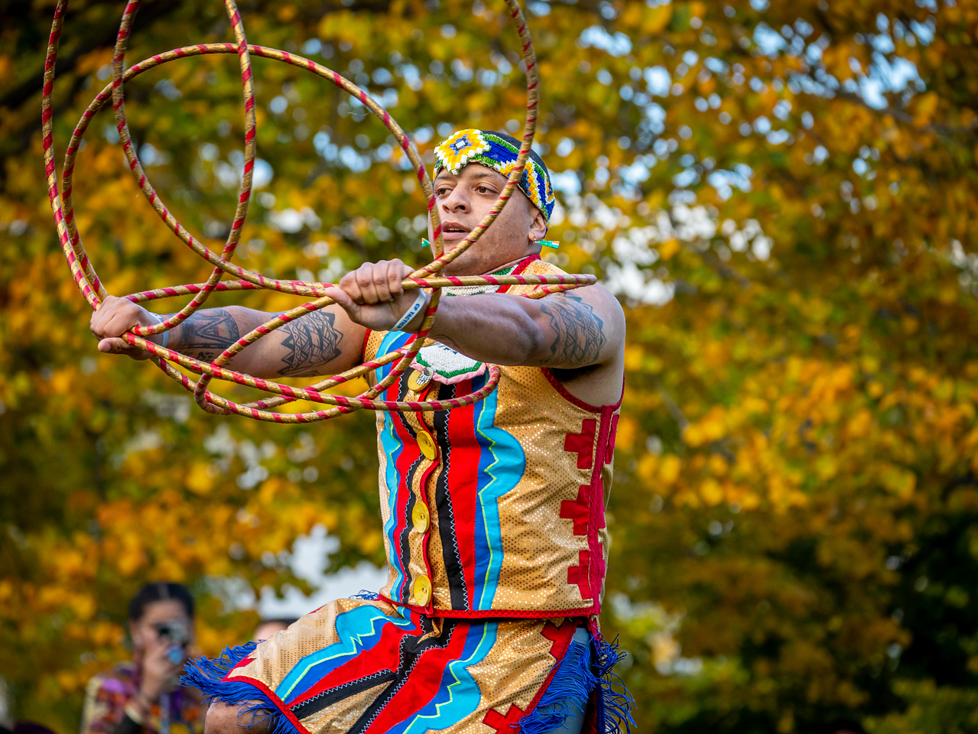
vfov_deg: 6.7
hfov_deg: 8.9
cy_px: 367
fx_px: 6274
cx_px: 489
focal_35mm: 222
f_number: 3.6
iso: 1000
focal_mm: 111
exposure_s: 1/1000
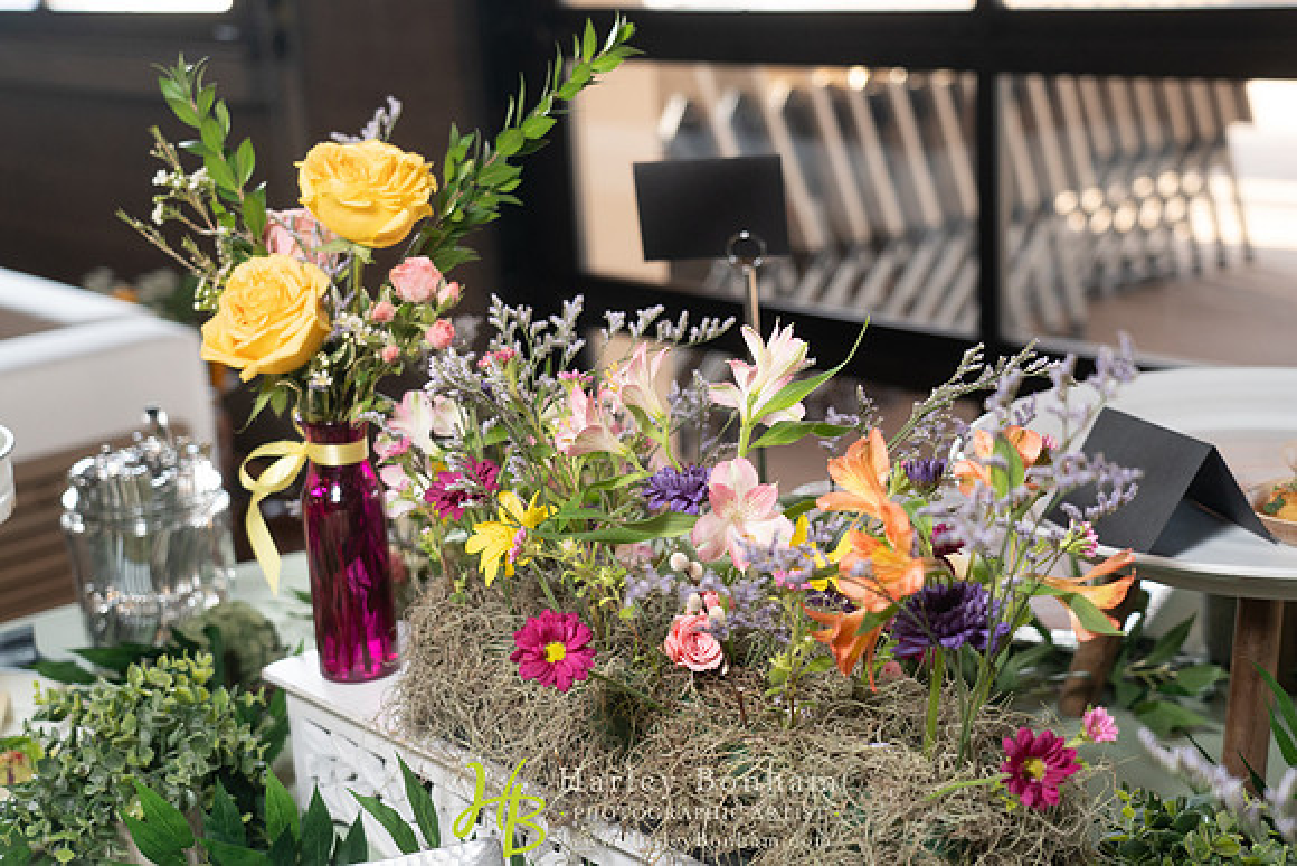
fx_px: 1838
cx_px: 648
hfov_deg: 38.9
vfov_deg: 26.5
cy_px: 433
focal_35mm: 51
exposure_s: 1/100
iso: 1600
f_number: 4
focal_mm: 51
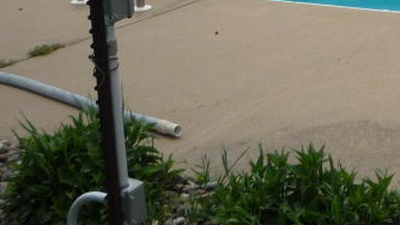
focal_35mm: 107
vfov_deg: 10.5
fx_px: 1135
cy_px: -217
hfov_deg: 19.2
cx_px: 442
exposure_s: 1/400
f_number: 5
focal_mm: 5.2
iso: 100
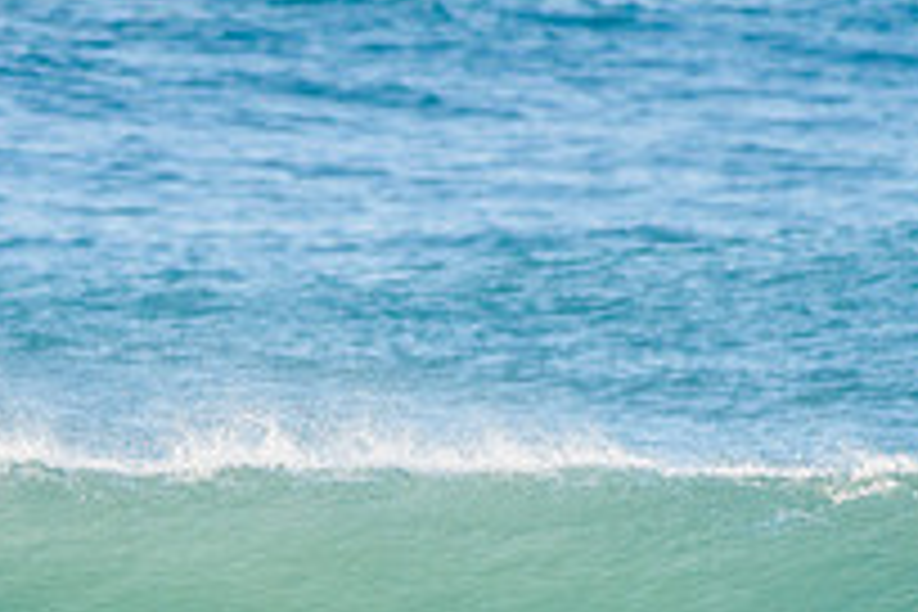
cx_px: -122
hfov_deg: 1.4
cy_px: 763
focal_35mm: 1424
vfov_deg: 1.0
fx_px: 36309
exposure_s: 1/1600
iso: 400
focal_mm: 500
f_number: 5.6
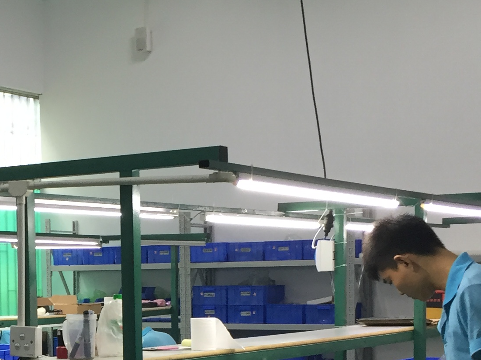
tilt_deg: -4.3
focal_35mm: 86
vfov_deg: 16.8
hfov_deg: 22.2
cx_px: 46
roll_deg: +0.8
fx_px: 1195
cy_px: 365
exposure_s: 1/33
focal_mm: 4.15
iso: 80
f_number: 2.2
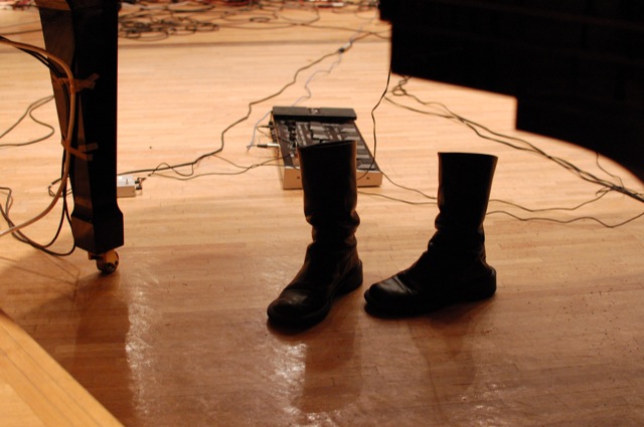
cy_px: 214
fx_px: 938
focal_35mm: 52
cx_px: 322
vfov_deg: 25.7
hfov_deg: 37.9
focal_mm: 35
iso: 1600
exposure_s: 1/50
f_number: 3.5
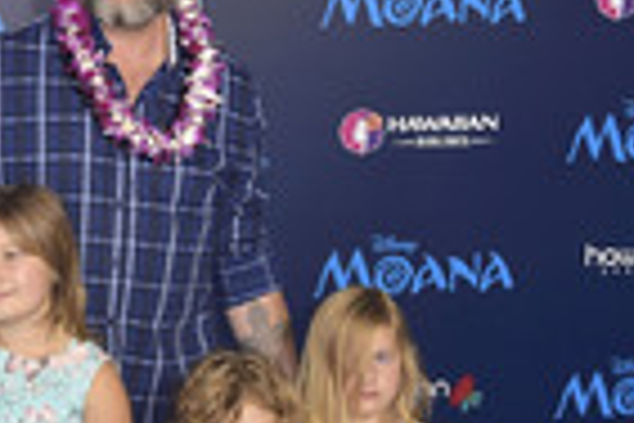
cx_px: -31
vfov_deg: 11.2
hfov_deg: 16.5
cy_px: 428
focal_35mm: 121
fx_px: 2131
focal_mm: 38
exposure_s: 1/320
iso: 400
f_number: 4.5
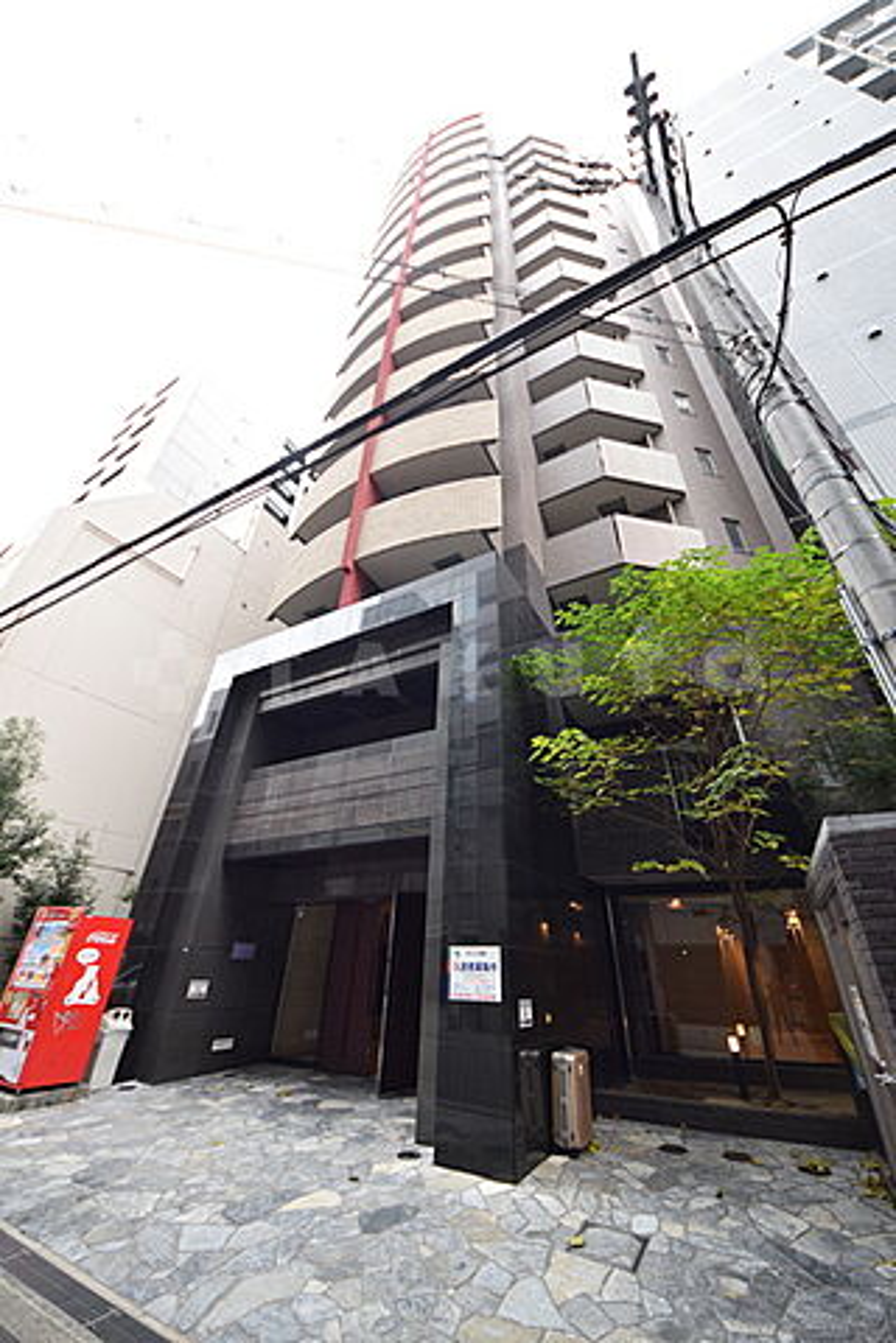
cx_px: 448
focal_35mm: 12
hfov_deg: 90.0
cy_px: 672
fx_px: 448
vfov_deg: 112.6
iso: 800
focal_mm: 8
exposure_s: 1/80
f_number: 4.5
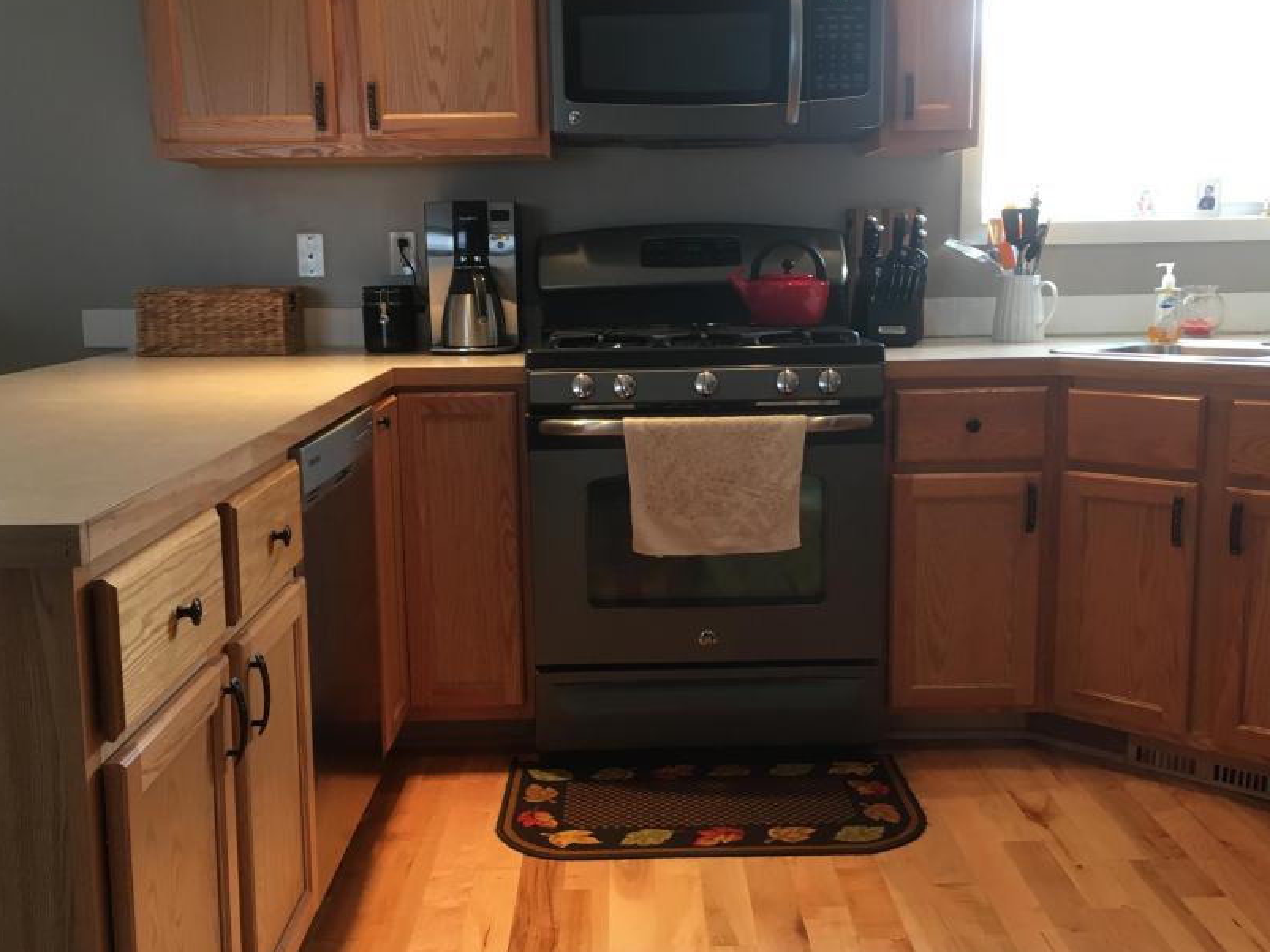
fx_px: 1357
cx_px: 625
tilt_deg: -10.3
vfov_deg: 38.7
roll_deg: +0.6
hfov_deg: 50.1
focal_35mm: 37
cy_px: 487
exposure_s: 1/30
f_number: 2.2
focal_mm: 4.15
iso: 80
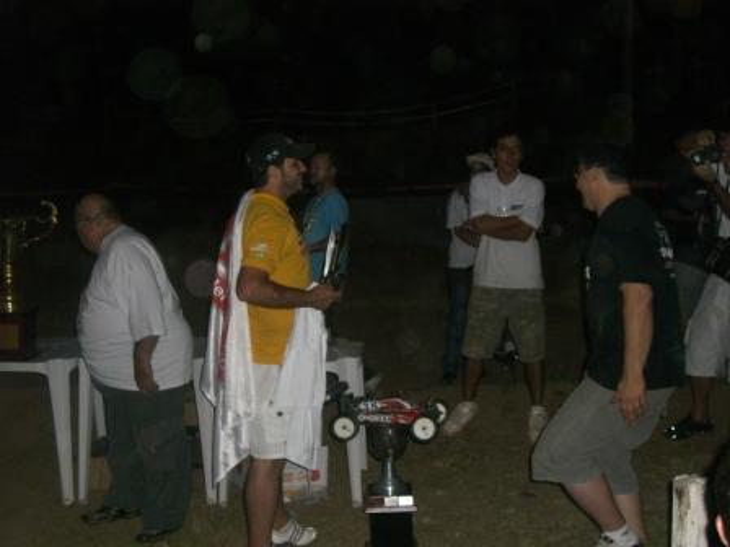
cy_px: 274
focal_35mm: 55
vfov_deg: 26.6
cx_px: 365
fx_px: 1160
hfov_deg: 34.9
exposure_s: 1/60
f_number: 3.3
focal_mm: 9
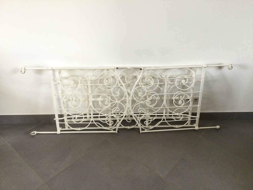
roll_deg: -1.9
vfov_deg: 45.4
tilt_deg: -32.7
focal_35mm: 31
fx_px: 227
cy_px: 95
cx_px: 126
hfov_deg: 58.4
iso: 160
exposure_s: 1/33
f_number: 2.4
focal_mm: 3.3
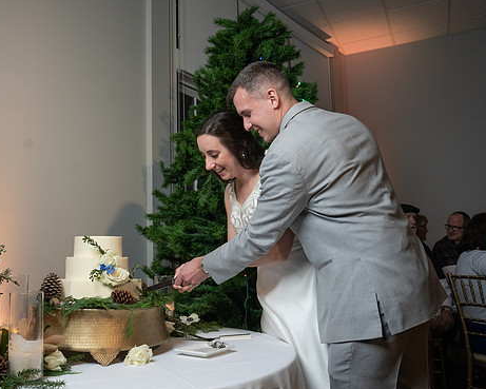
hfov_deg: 55.2
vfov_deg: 45.8
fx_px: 460
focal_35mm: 32
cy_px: 204
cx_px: 191
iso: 2000
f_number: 5.6
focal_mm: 26
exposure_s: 1/250
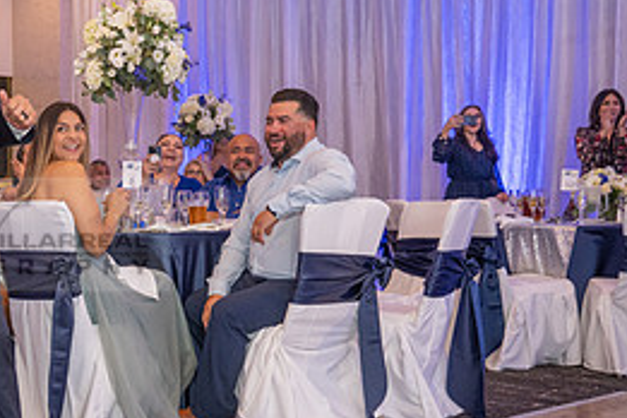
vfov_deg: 22.6
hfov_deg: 30.5
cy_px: 234
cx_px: -34
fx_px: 1045
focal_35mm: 60
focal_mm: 27
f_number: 3.5
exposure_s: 1/200
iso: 1600
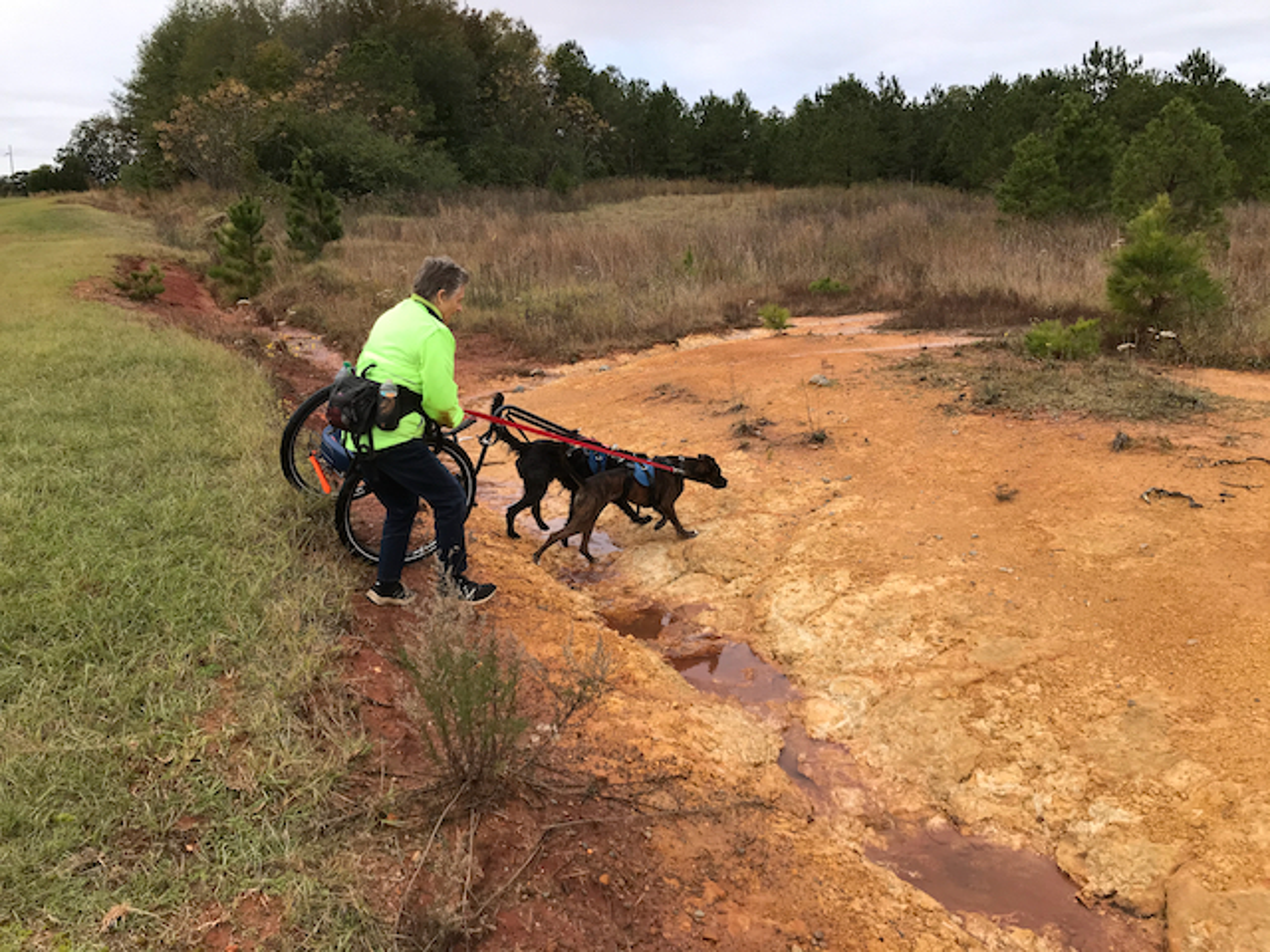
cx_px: 635
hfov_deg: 63.4
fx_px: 1027
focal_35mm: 28
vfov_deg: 49.7
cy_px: 476
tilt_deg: -12.5
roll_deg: +0.8
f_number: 1.8
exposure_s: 1/894
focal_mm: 3.99
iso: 20
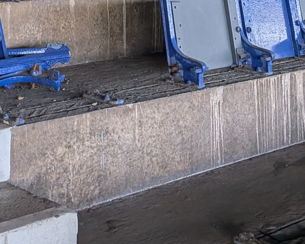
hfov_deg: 22.8
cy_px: -118
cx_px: 70
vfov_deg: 16.8
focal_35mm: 83
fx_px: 749
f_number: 1.7
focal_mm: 4.53
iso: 30
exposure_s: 1/100
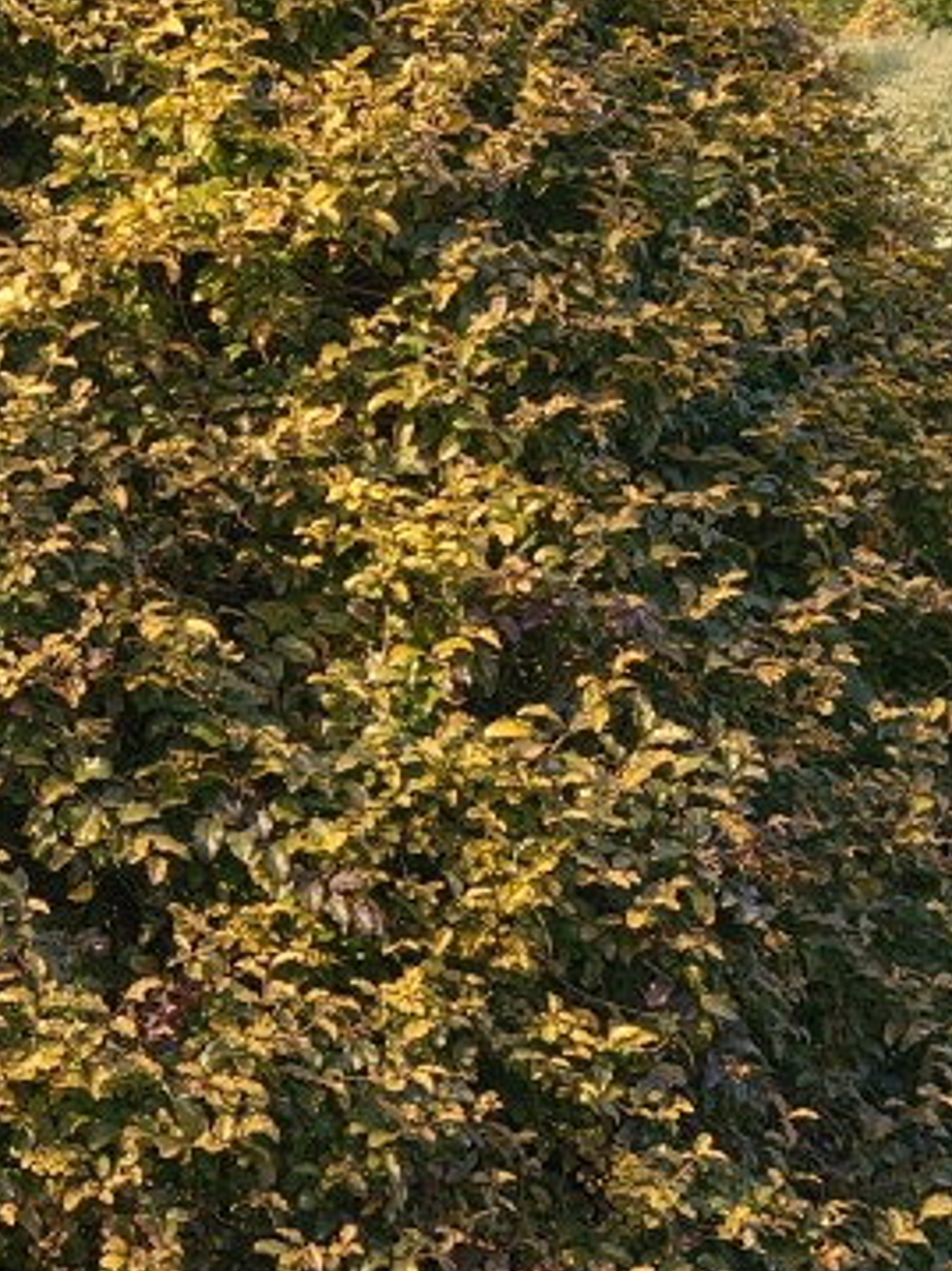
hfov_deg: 13.7
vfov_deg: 18.8
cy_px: 880
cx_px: -301
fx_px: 3816
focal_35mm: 104
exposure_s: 1/1422
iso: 80
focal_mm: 4.84
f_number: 1.8
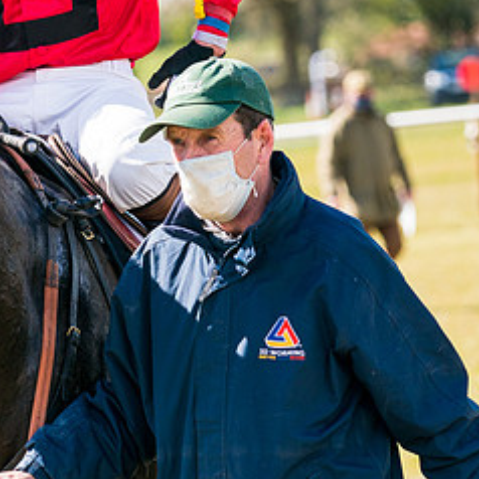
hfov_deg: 5.4
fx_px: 5025
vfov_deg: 5.5
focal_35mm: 321
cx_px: 33
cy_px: 126
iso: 400
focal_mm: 122
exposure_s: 1/2000
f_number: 4
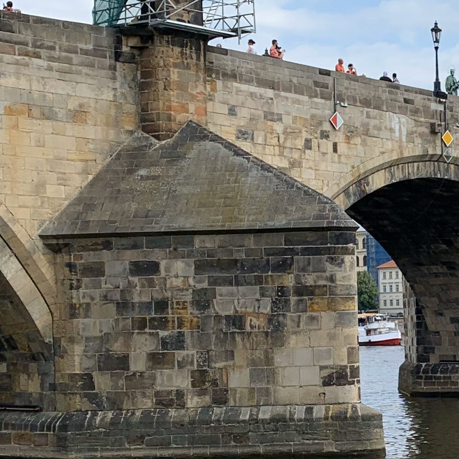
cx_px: 556
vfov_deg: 18.6
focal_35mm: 93
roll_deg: +1.6
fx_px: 1395
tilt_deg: -1.9
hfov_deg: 17.7
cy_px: 337
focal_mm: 4.25
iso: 25
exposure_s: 1/2755
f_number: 1.8
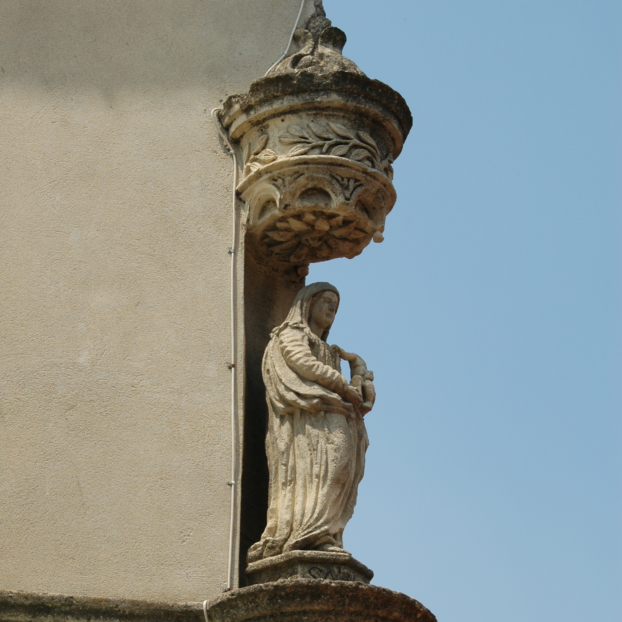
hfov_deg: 14.7
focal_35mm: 119
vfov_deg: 14.6
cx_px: 311
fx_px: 2419
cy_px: 418
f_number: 10
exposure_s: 1/400
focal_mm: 62
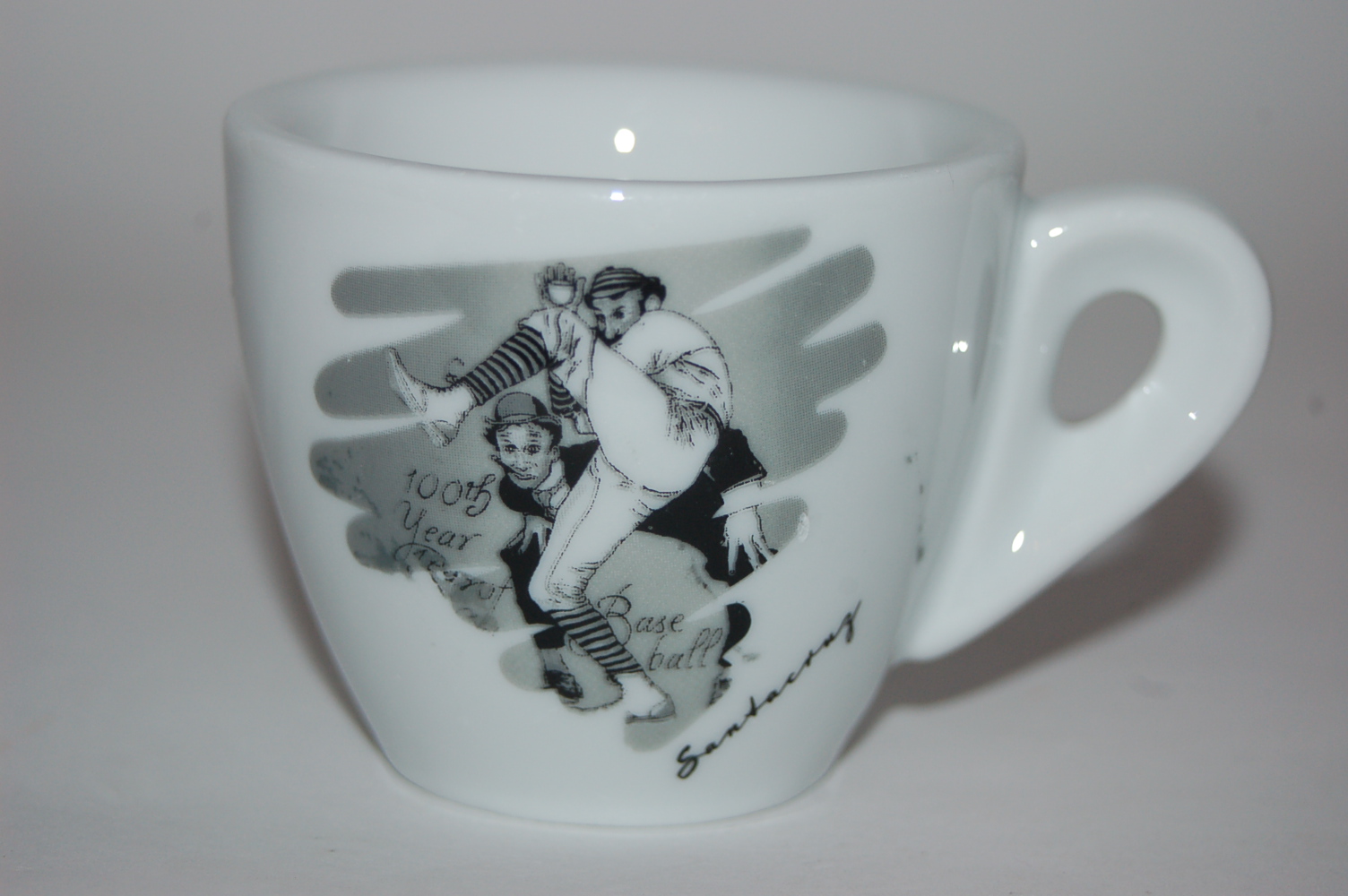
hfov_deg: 18.2
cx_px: 674
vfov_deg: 12.2
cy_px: 448
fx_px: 4209
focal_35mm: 112
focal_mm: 75
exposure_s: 1/125
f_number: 7.1
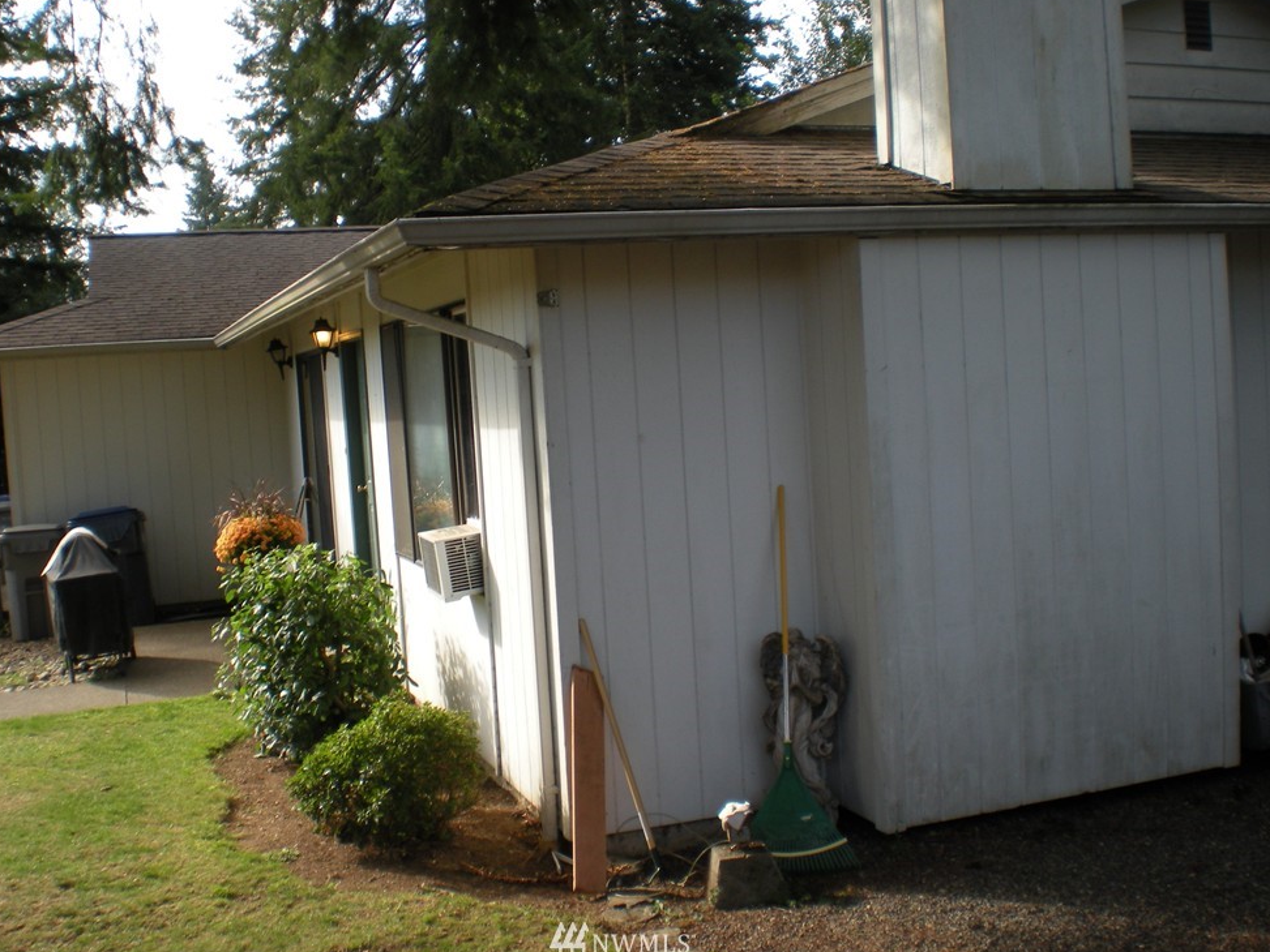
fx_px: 1468
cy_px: 486
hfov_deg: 46.8
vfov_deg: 36.0
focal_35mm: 40
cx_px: 623
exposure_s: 1/140
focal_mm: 6.3
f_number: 4.6
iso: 64
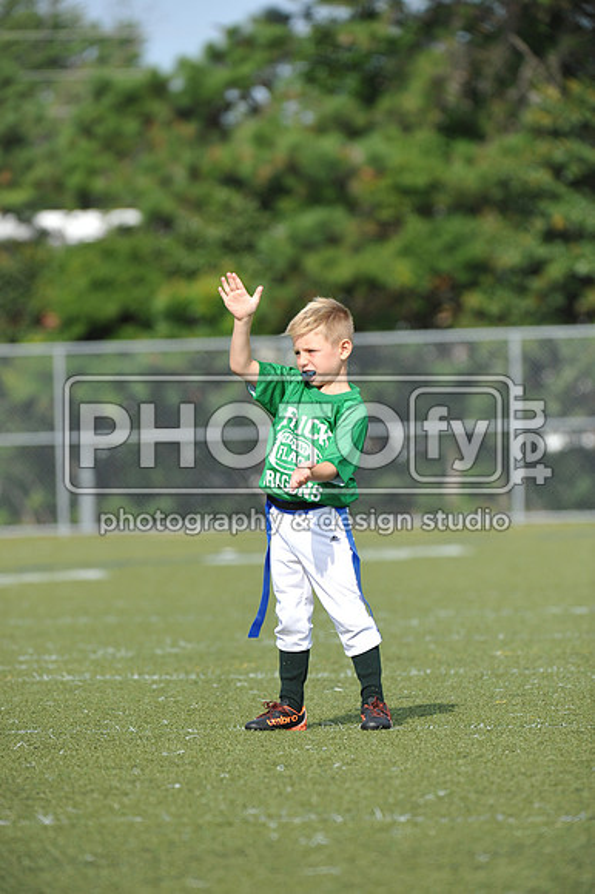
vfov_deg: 8.2
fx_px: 6205
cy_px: 447
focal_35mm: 250
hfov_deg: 5.5
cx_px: 298
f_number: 5
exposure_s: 1/2500
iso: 800
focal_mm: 250
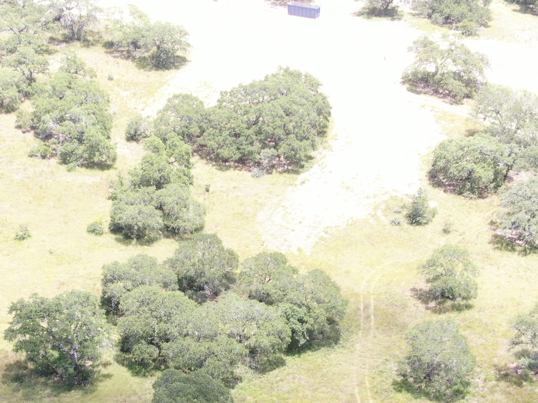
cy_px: 296
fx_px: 1196
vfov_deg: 19.0
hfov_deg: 25.3
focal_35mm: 77
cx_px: 228
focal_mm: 8.6
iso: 100
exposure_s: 1/120
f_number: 3.8
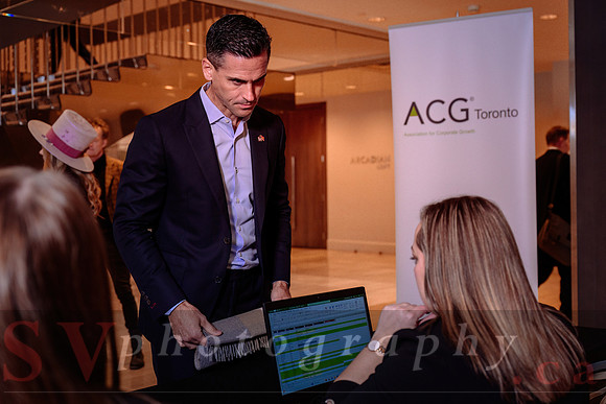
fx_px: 742
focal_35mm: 44
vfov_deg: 30.5
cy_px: 187
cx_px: 326
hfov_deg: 44.4
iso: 800
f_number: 3.5
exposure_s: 1/80
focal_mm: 41
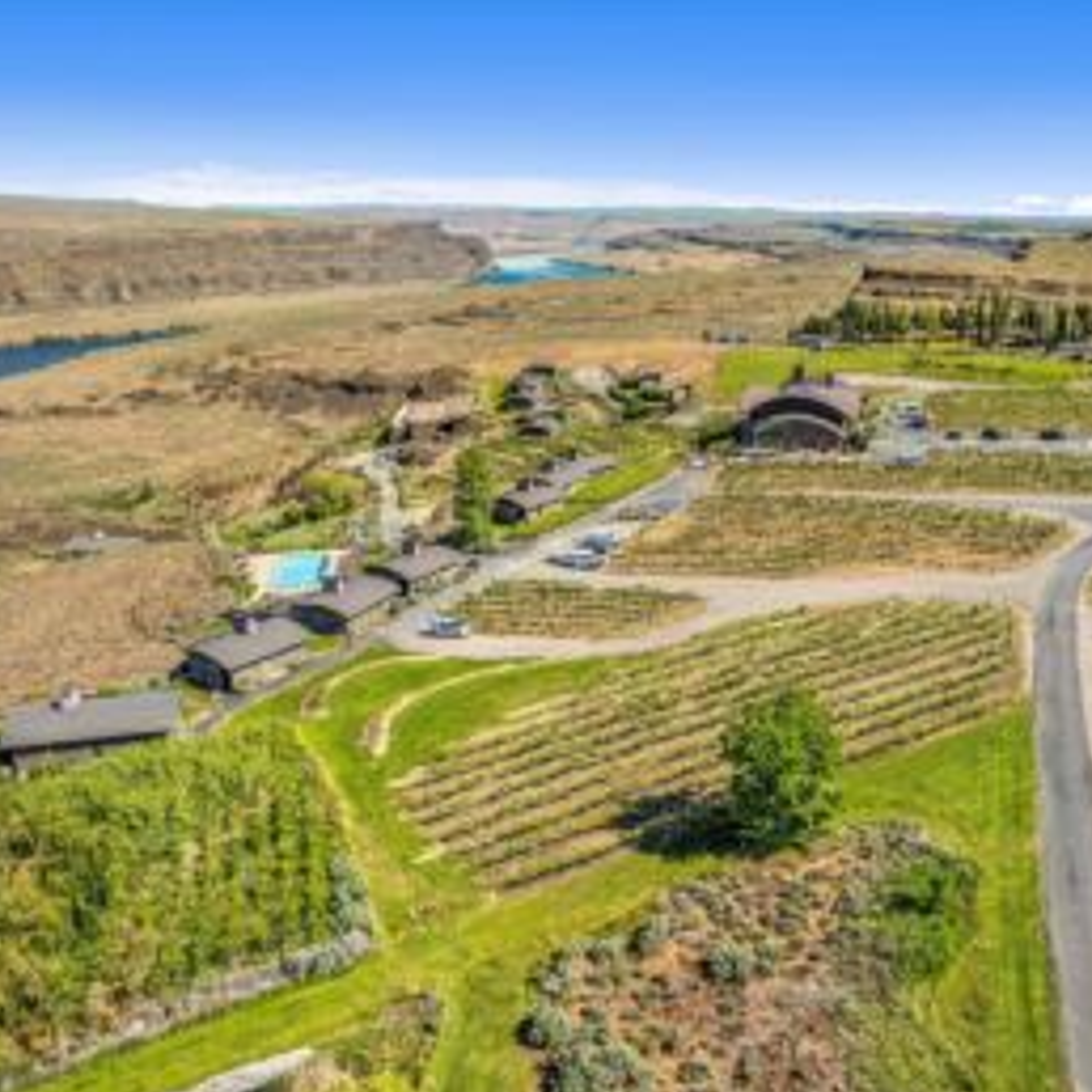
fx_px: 1035
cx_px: 673
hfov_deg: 55.1
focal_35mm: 29
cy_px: 554
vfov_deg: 55.6
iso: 100
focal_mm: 8.38
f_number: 2.8
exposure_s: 1/5000
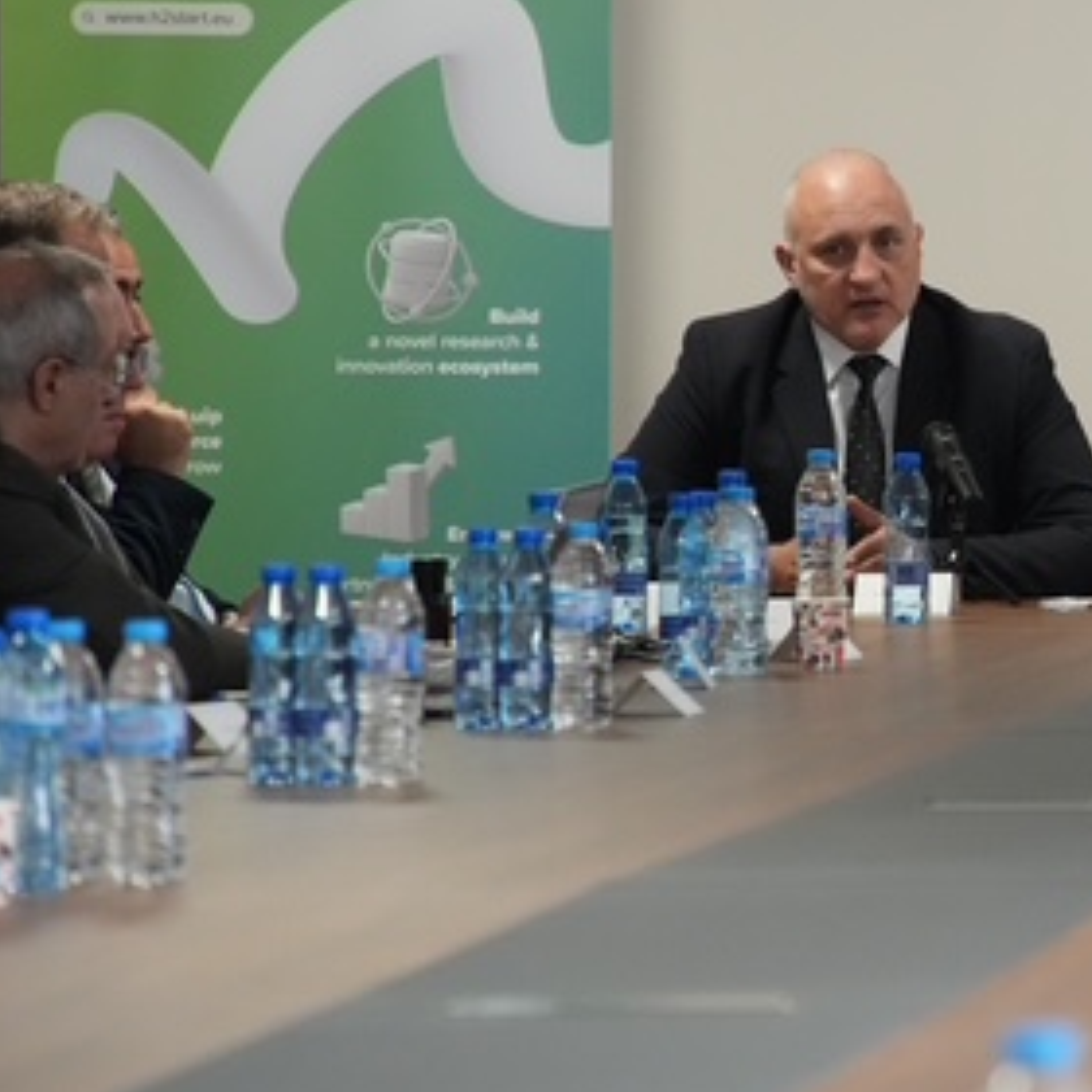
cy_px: 390
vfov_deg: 4.5
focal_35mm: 389
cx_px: 1236
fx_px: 13884
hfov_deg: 4.5
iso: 6400
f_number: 5.6
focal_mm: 200
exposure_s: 1/125
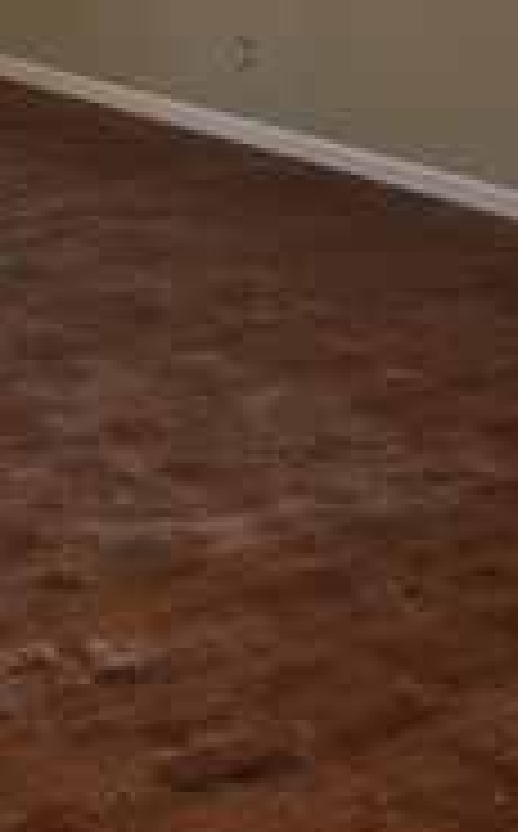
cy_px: 9
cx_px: -345
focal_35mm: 88
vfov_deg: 22.7
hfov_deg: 13.6
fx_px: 1995
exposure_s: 1/120
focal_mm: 6.3
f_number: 1.7
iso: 50
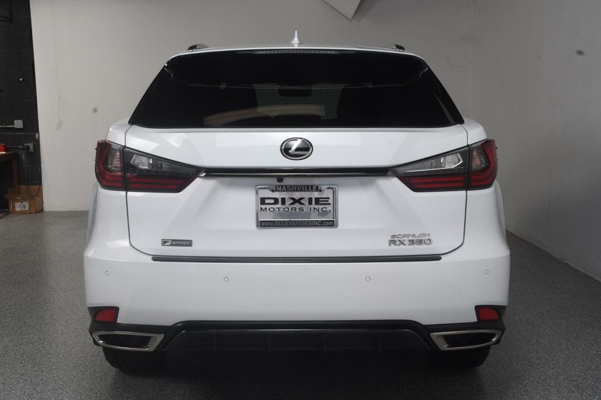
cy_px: 200
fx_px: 751
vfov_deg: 29.8
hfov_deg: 43.6
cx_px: 300
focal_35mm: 45
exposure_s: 1/160
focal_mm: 30
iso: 100
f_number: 13
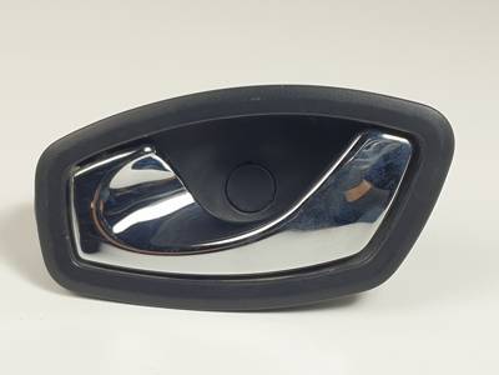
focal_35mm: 26
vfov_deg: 53.1
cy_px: 188
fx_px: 375
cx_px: 250
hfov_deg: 67.3
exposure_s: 1/317
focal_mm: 4.3
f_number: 1.5
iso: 50
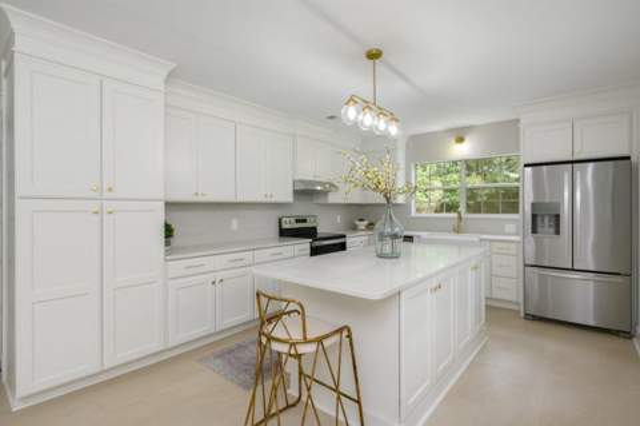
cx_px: 320
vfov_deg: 68.8
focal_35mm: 18
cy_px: 213
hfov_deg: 91.7
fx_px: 311
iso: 320
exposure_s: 1/30
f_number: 9
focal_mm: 17.5
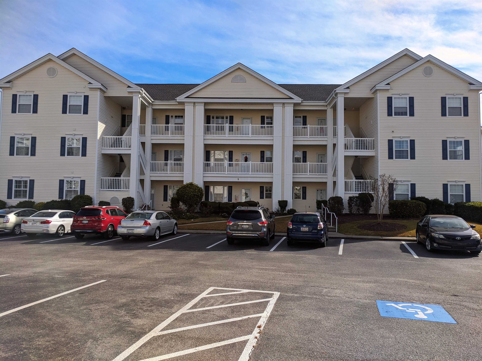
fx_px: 362
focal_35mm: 26
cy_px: 180
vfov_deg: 53.1
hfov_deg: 67.3
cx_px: 241
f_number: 2
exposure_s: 1/3106
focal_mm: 4.67
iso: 49
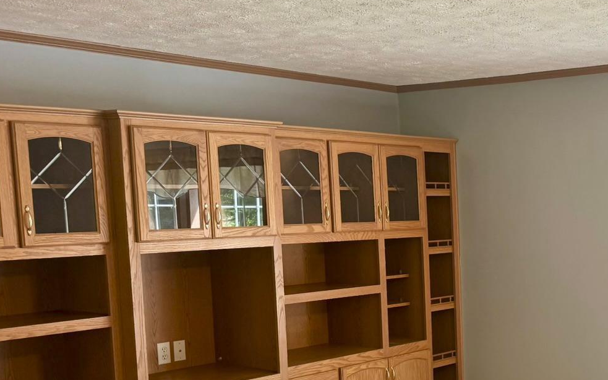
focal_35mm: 53
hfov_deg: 34.9
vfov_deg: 24.1
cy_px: 298
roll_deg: +1.0
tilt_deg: -6.9
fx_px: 878
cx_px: 597
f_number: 1.78
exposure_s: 1/189
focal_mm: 6.76
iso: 64
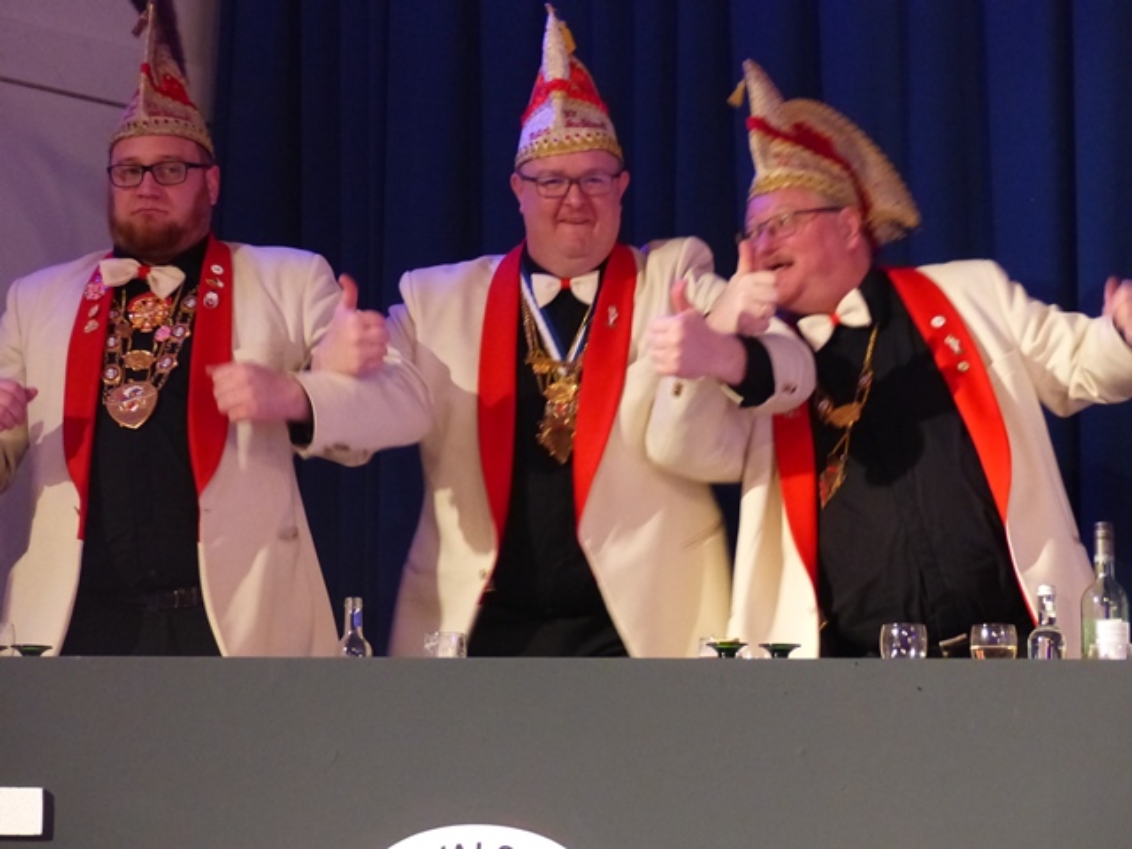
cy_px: 424
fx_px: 3957
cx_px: 566
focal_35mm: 121
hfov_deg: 16.3
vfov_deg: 12.2
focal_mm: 21.8
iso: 800
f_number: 2.8
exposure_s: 1/40
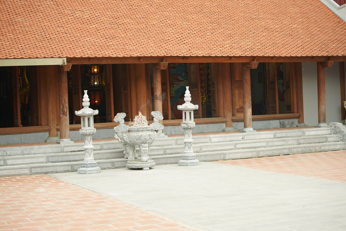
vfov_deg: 19.5
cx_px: 173
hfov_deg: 28.8
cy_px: 116
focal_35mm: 70
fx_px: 673
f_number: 2.8
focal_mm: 70
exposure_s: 1/200
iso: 320
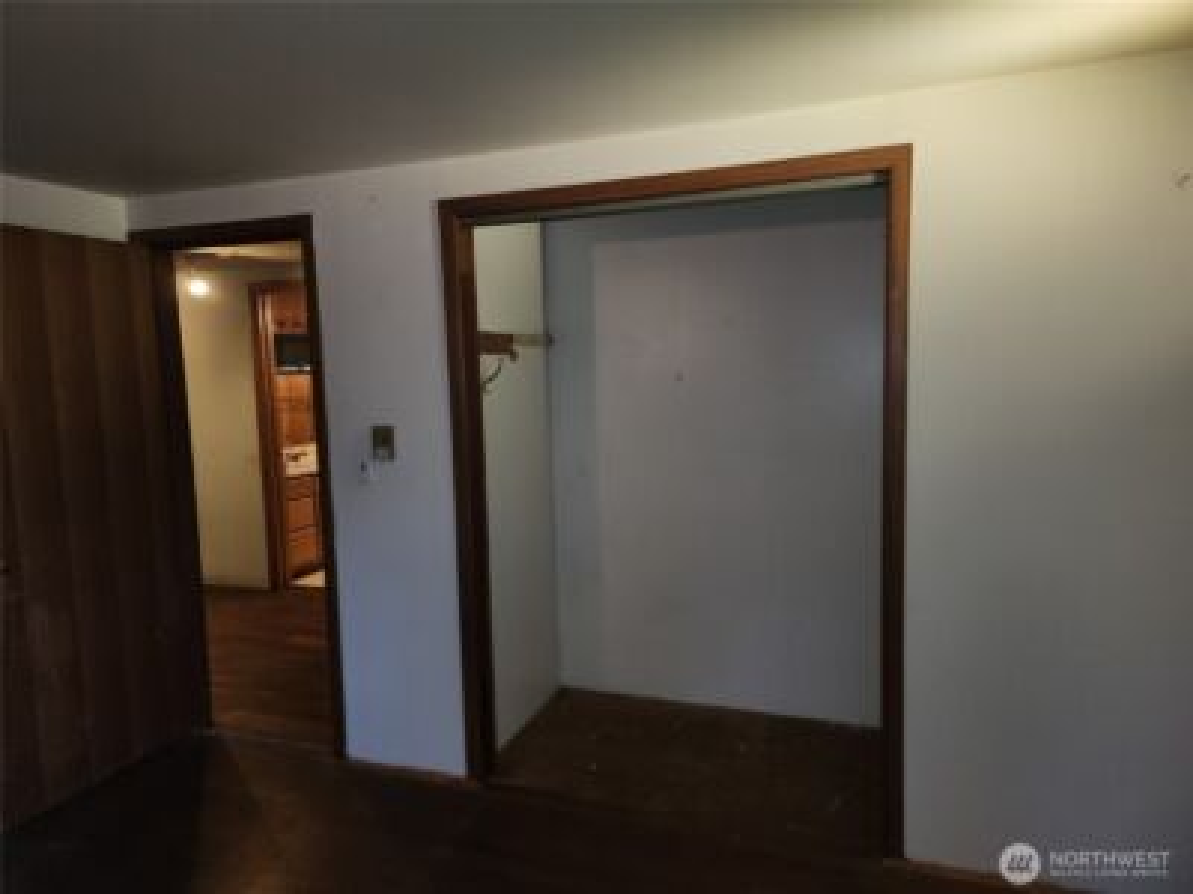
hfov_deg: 73.9
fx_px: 793
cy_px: 447
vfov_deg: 58.9
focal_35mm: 23
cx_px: 596
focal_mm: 6.4
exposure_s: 1/24
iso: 100
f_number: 1.8
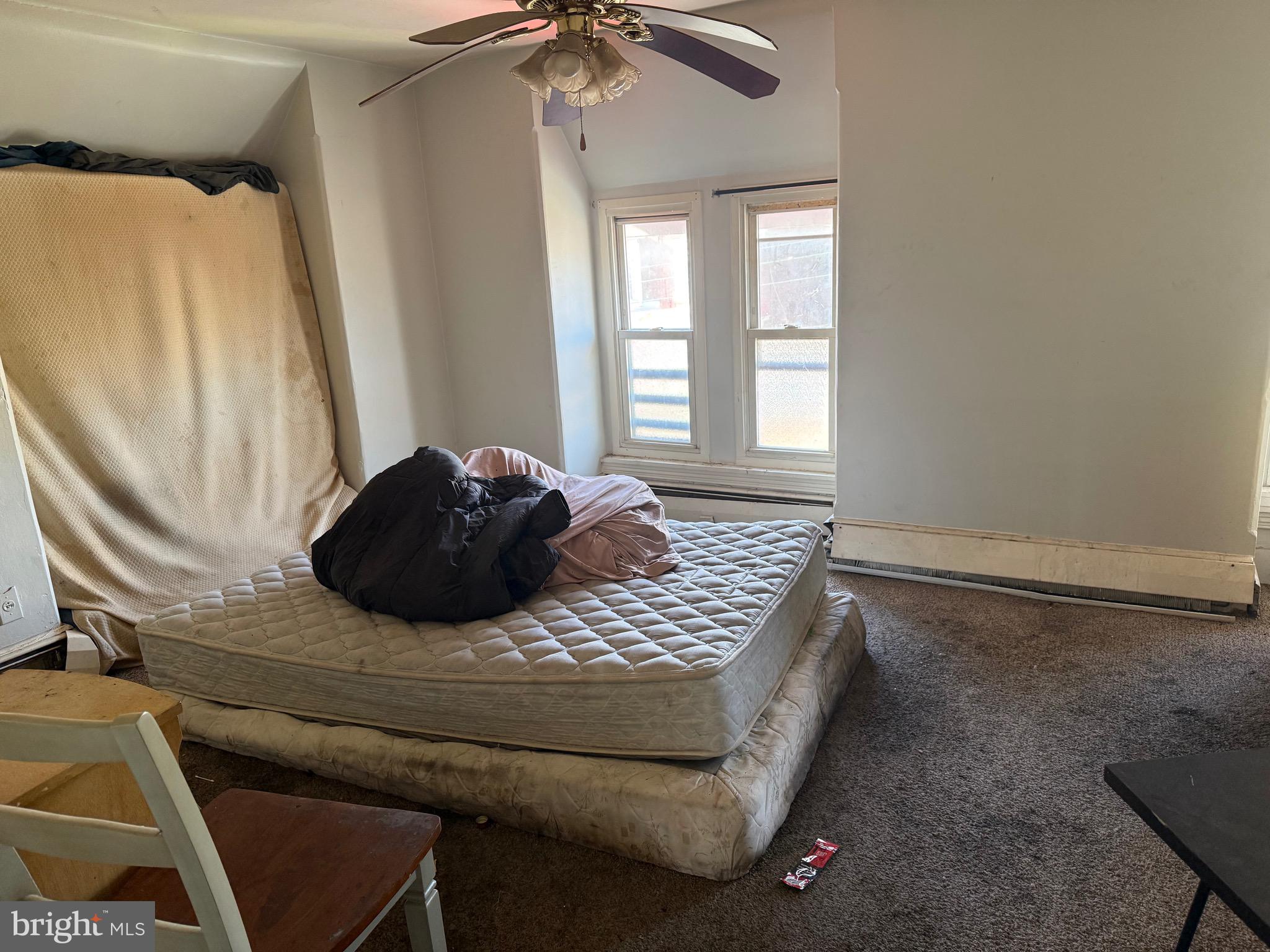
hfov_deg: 71.6
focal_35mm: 24
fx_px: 881
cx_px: 635
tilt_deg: -13.8
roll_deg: +3.0
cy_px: 476
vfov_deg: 56.8
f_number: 1.78
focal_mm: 6.76
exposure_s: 1/60
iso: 250
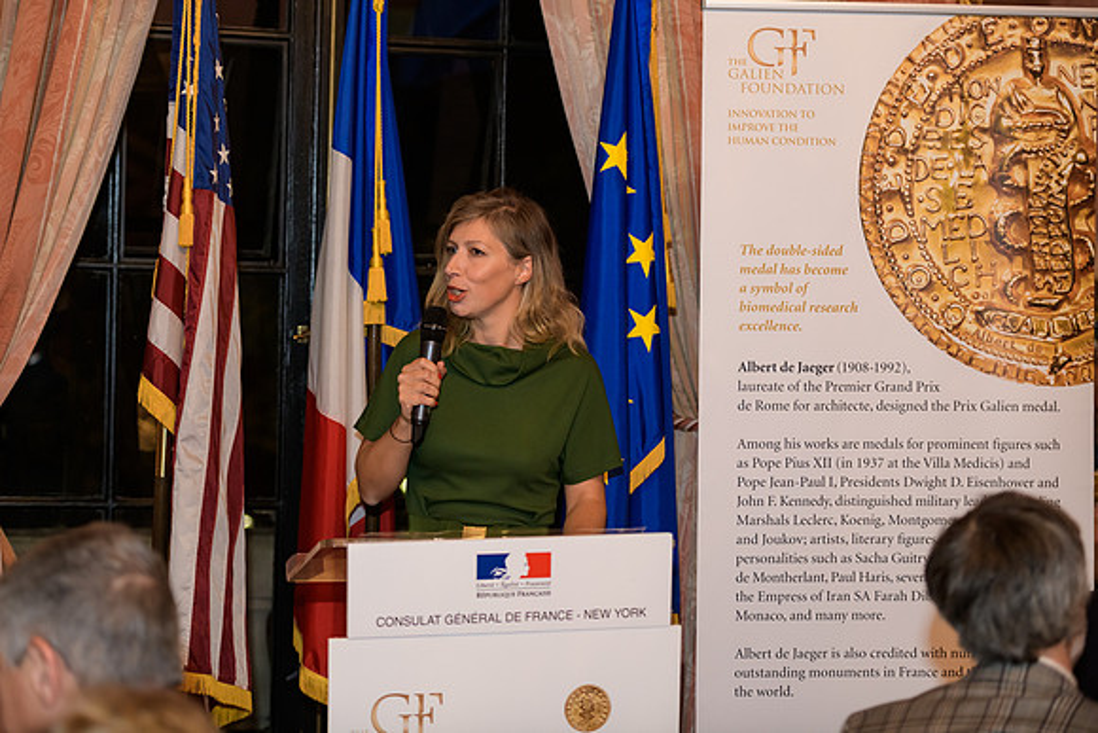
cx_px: 549
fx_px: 2501
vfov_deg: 16.7
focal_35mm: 82
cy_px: 366
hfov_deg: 24.8
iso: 1250
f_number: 3.2
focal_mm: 82
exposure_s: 1/125
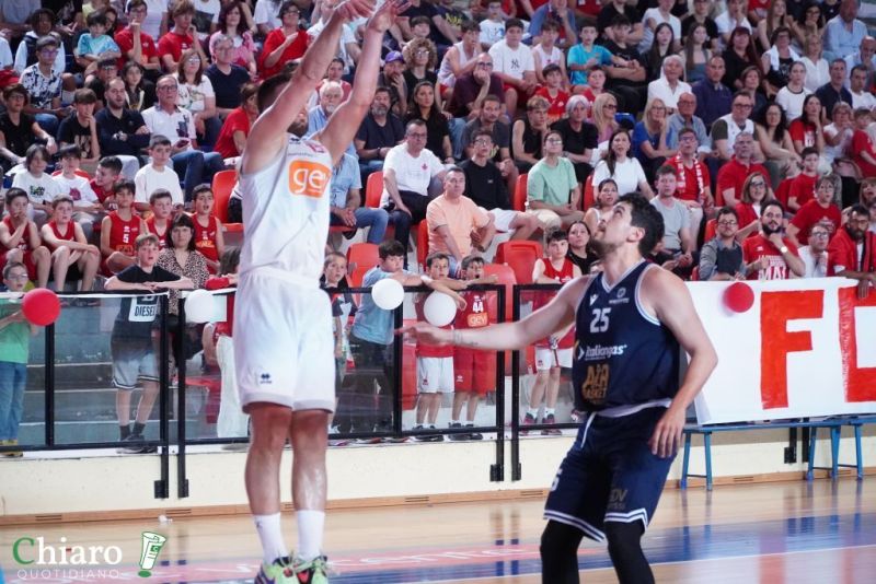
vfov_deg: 11.3
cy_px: 292
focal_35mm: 122
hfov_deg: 16.8
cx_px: 438
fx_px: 2957
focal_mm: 81
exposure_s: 1/640
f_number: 4
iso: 5000
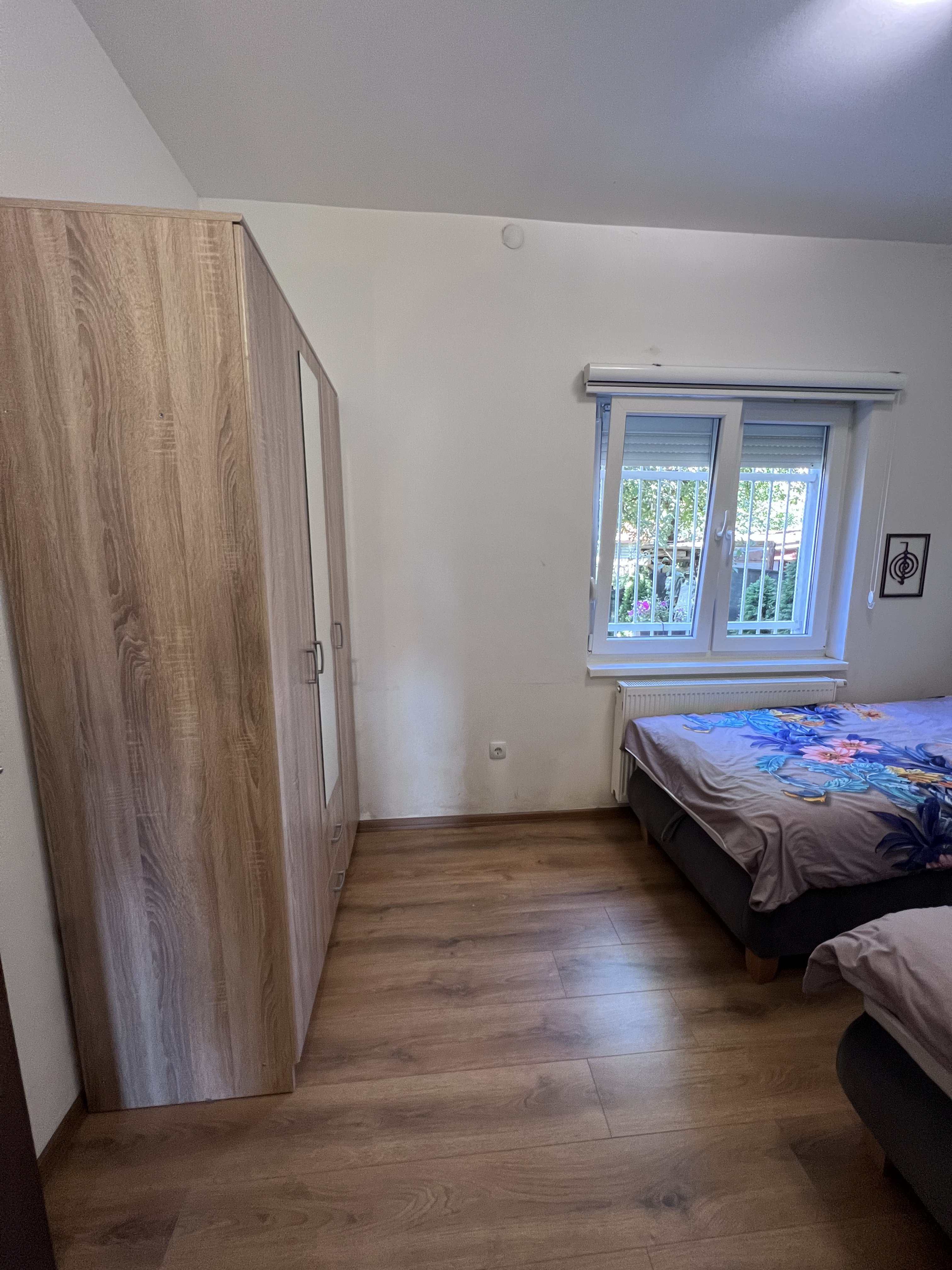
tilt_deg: -8.9
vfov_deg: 106.2
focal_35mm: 13
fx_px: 477
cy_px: 635
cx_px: 476
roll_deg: +0.9
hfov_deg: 89.9
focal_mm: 1.6
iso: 250
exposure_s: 1/90
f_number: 1.8
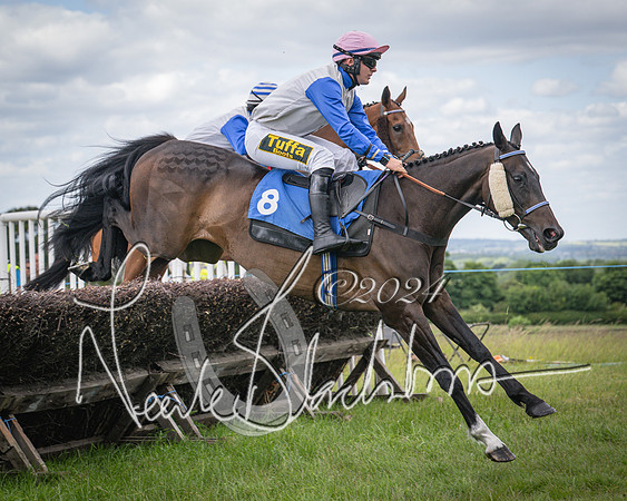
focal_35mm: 110
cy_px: 246
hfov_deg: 17.5
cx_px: 298
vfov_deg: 14.0
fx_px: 2039
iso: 400
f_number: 4
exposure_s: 1/1600
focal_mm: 70
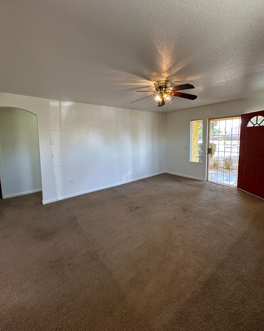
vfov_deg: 96.6
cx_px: 133
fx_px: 147
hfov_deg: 84.0
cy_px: 153
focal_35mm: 15
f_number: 2.2
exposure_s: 1/120
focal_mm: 2.22
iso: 250
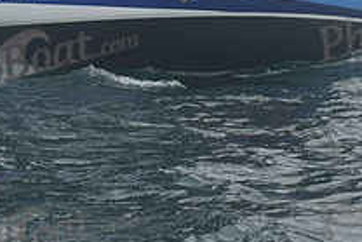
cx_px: 230
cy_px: -50
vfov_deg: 7.0
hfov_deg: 10.5
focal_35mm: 195
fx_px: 1962
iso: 250
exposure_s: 1/800
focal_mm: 70
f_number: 9
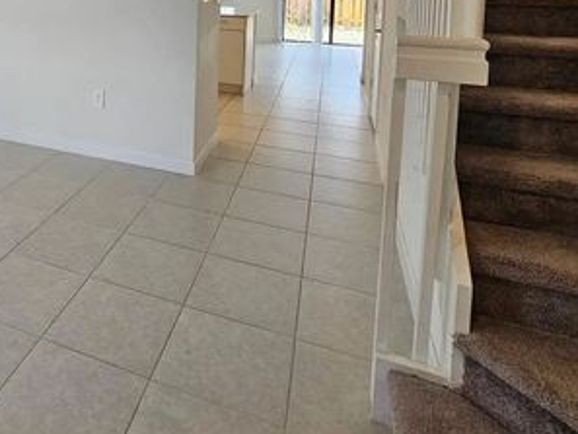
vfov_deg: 43.1
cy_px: 4
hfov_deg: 56.7
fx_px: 468
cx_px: 84
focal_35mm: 28
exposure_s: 1/60
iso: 80
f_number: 2.2
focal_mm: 2.2
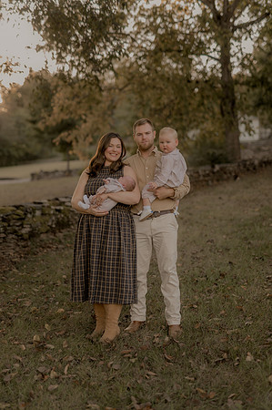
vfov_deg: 39.6
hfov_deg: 26.9
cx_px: 136
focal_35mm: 50
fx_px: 568
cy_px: 205
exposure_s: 1/400
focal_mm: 50
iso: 160
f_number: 1.8
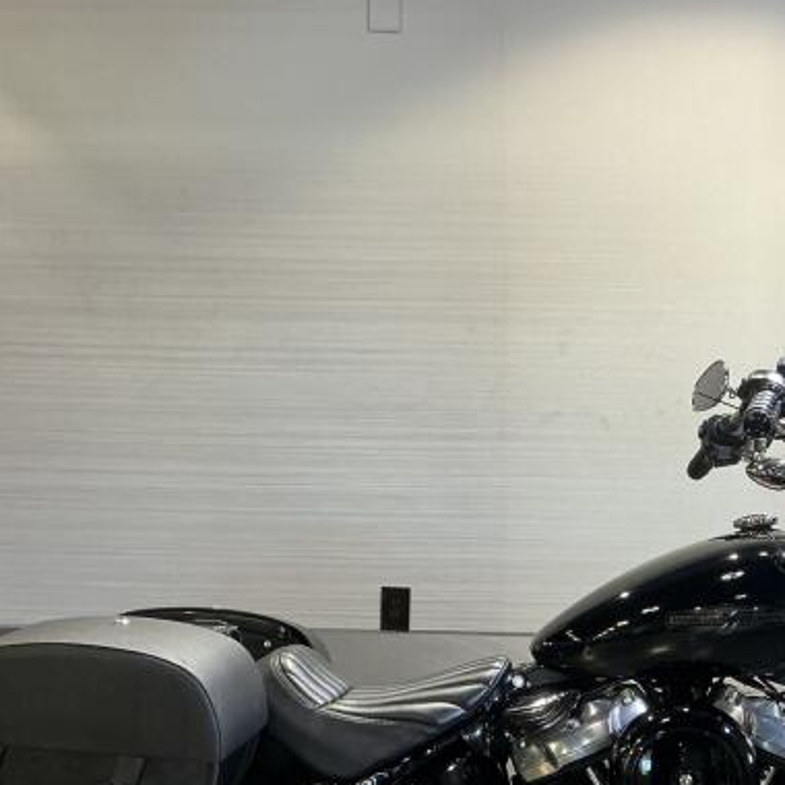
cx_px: 593
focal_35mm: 54
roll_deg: -1.6
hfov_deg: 31.1
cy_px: 568
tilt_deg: -12.7
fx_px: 1385
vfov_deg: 31.2
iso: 80
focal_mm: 3
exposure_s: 1/60
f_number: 1.8
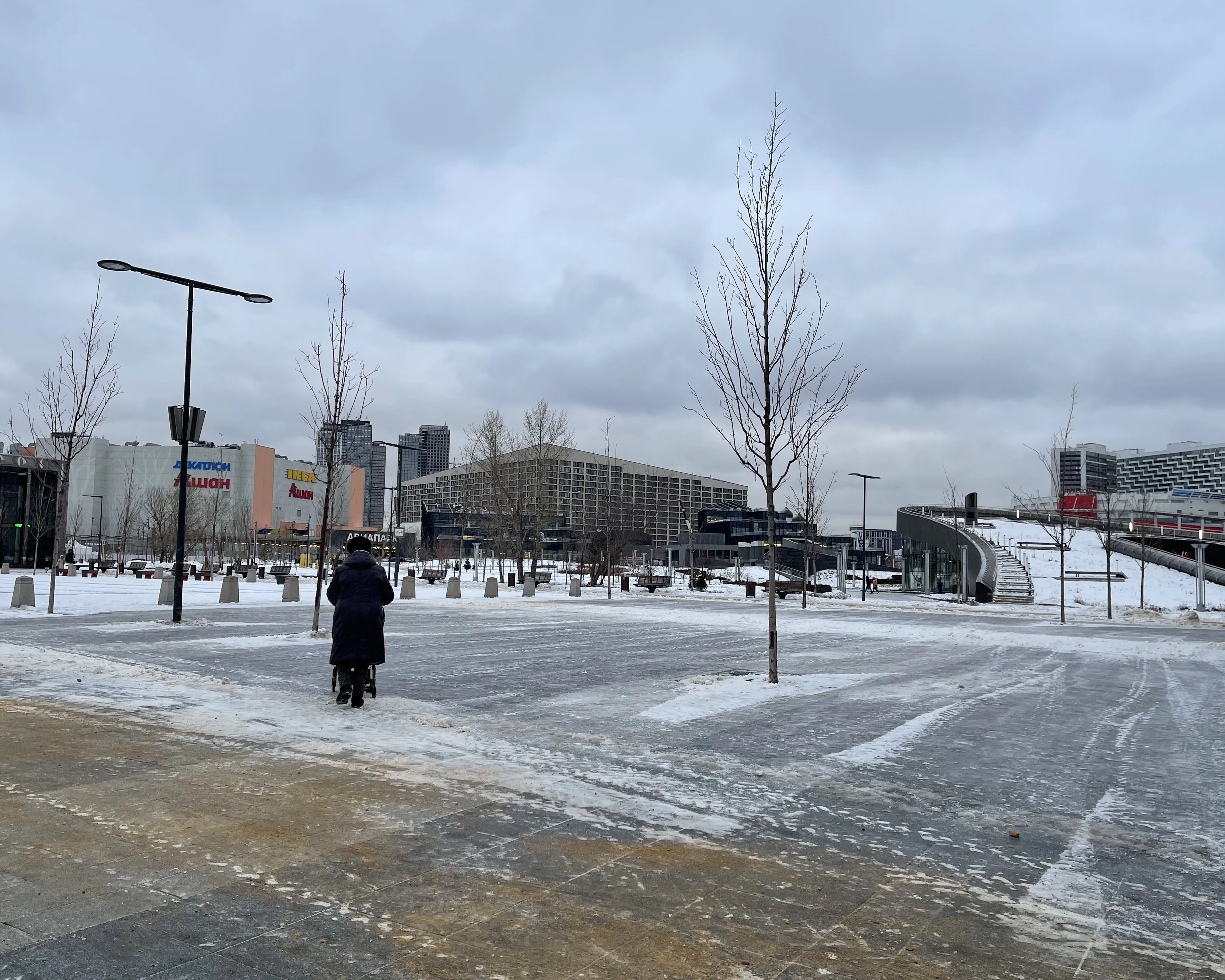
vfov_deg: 51.5
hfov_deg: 62.2
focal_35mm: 28
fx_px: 1015
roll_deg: -1.5
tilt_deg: +3.6
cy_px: 492
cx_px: 615
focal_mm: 5.1
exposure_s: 1/521
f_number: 1.6
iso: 32
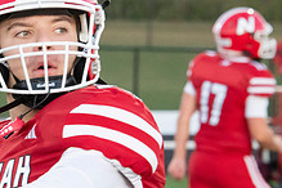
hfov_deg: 4.9
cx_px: 22
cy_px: 96
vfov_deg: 3.3
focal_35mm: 423
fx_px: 3313
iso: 8000
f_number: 9
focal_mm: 160
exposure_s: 1/500
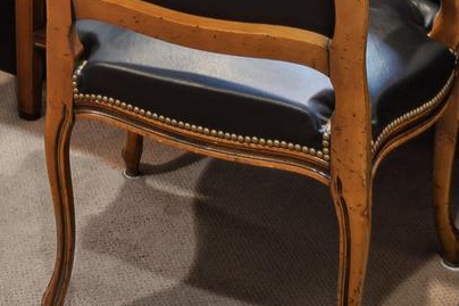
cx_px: -28
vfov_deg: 13.4
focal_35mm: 76
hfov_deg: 25.0
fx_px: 969
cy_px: -419
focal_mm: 10
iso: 200
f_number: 10
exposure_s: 1
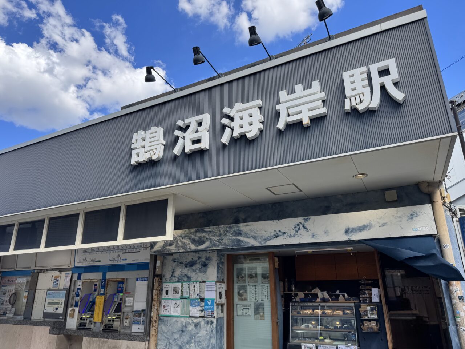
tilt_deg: +20.2
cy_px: 174
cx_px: 232
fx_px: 322
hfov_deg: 71.6
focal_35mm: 24
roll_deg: +0.6
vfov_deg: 56.8
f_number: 1.78
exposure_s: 1/1193
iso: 80
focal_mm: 6.76
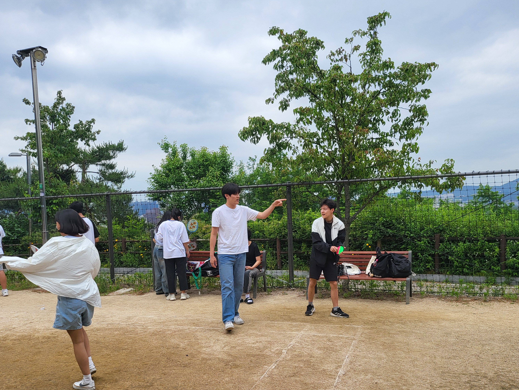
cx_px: 250
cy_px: 244
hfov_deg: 56.8
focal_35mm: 32
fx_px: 480
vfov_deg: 43.8
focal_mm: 5
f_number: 1.8
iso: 40
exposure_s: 1/1874
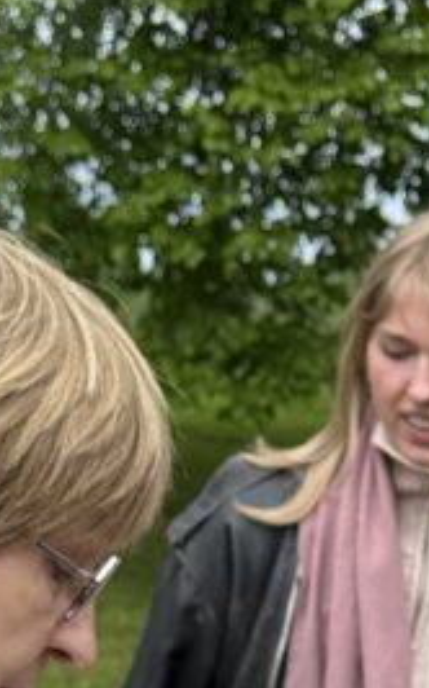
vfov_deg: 10.3
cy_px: 1063
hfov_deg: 6.6
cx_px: 711
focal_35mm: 196
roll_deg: -1.6
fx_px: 3670
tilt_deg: -11.3
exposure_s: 1/2179
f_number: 1.78
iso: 64
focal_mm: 6.76
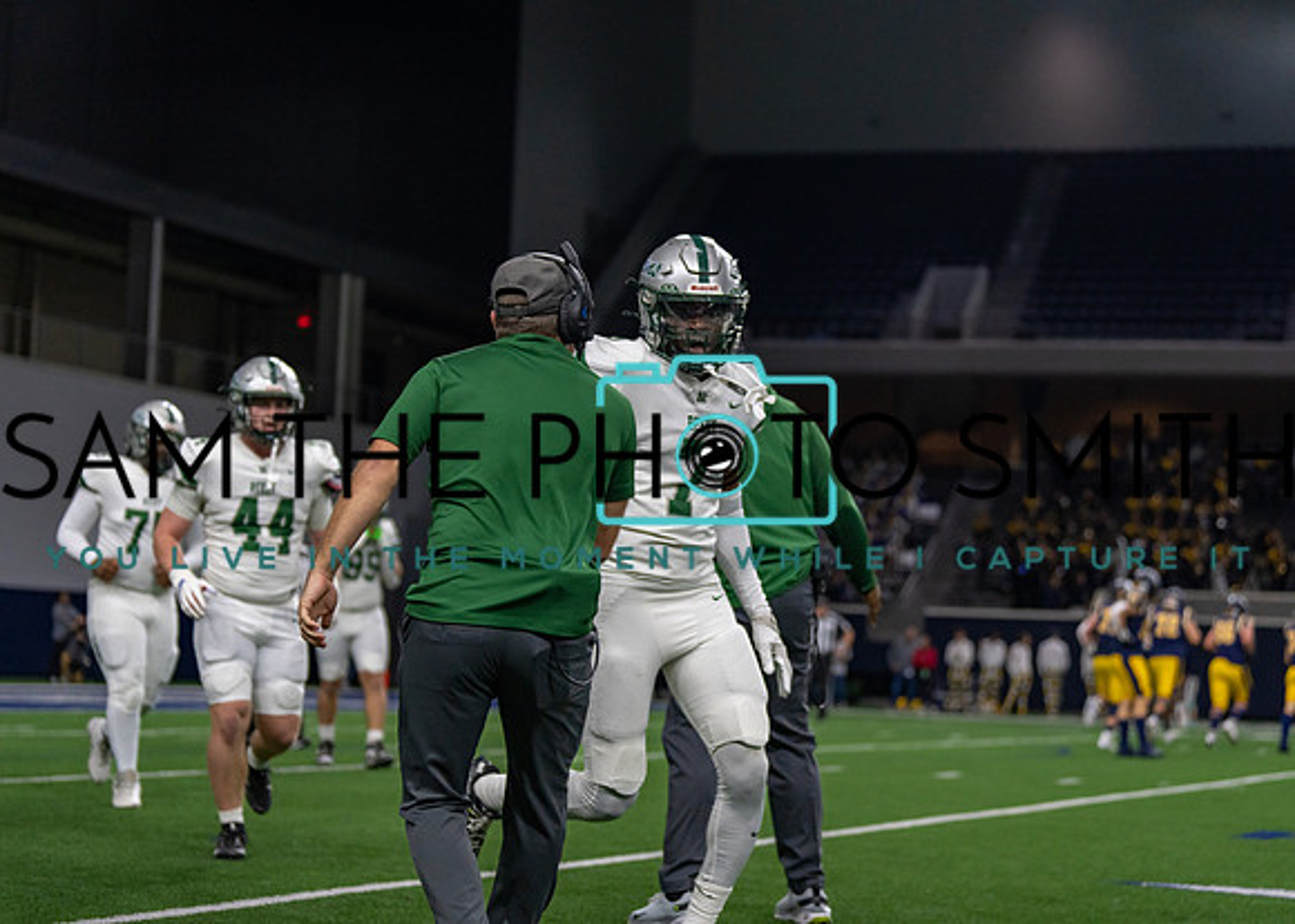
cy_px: 462
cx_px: 648
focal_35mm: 73
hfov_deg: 27.0
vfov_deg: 19.4
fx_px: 2697
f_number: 2.8
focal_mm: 70
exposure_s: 1/1250
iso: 1600
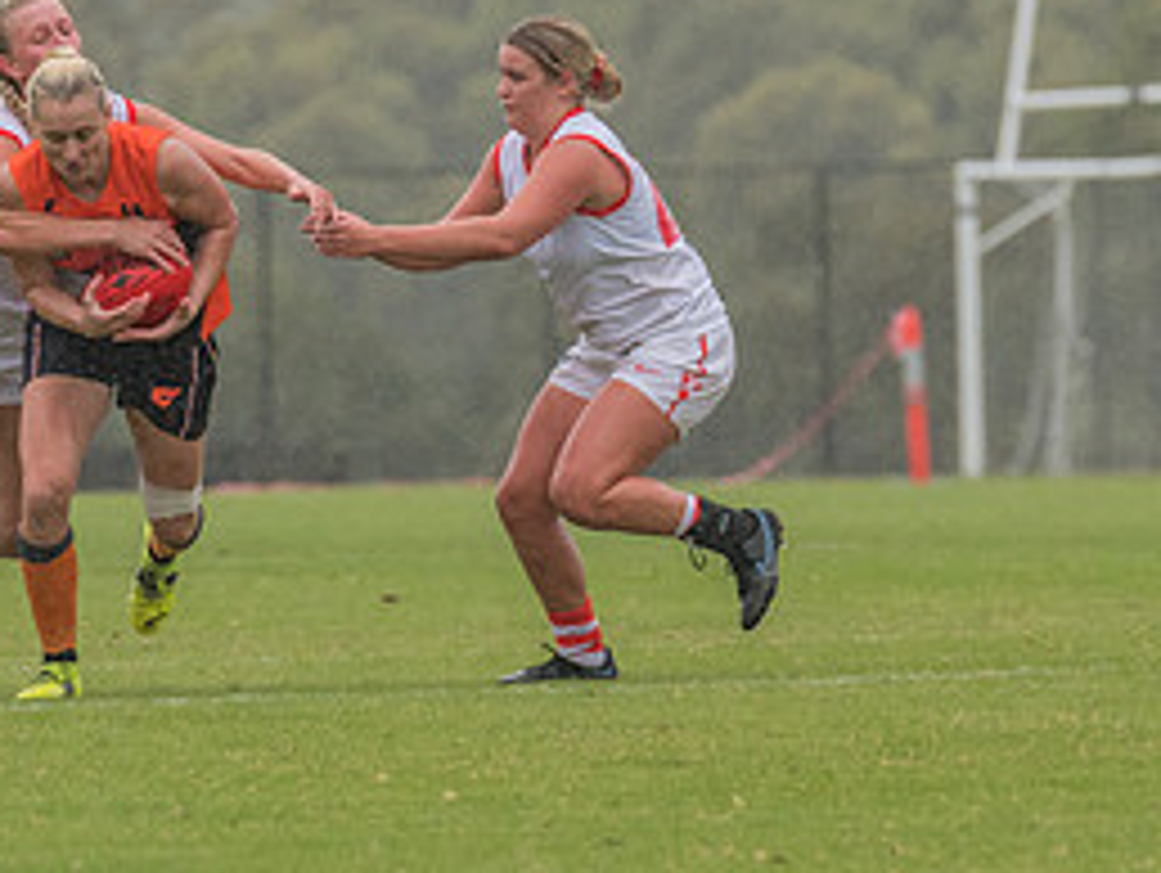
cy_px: 312
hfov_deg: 2.2
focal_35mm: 895
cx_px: 105
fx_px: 30046
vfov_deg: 1.7
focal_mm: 300
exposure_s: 1/2000
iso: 800
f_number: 6.3
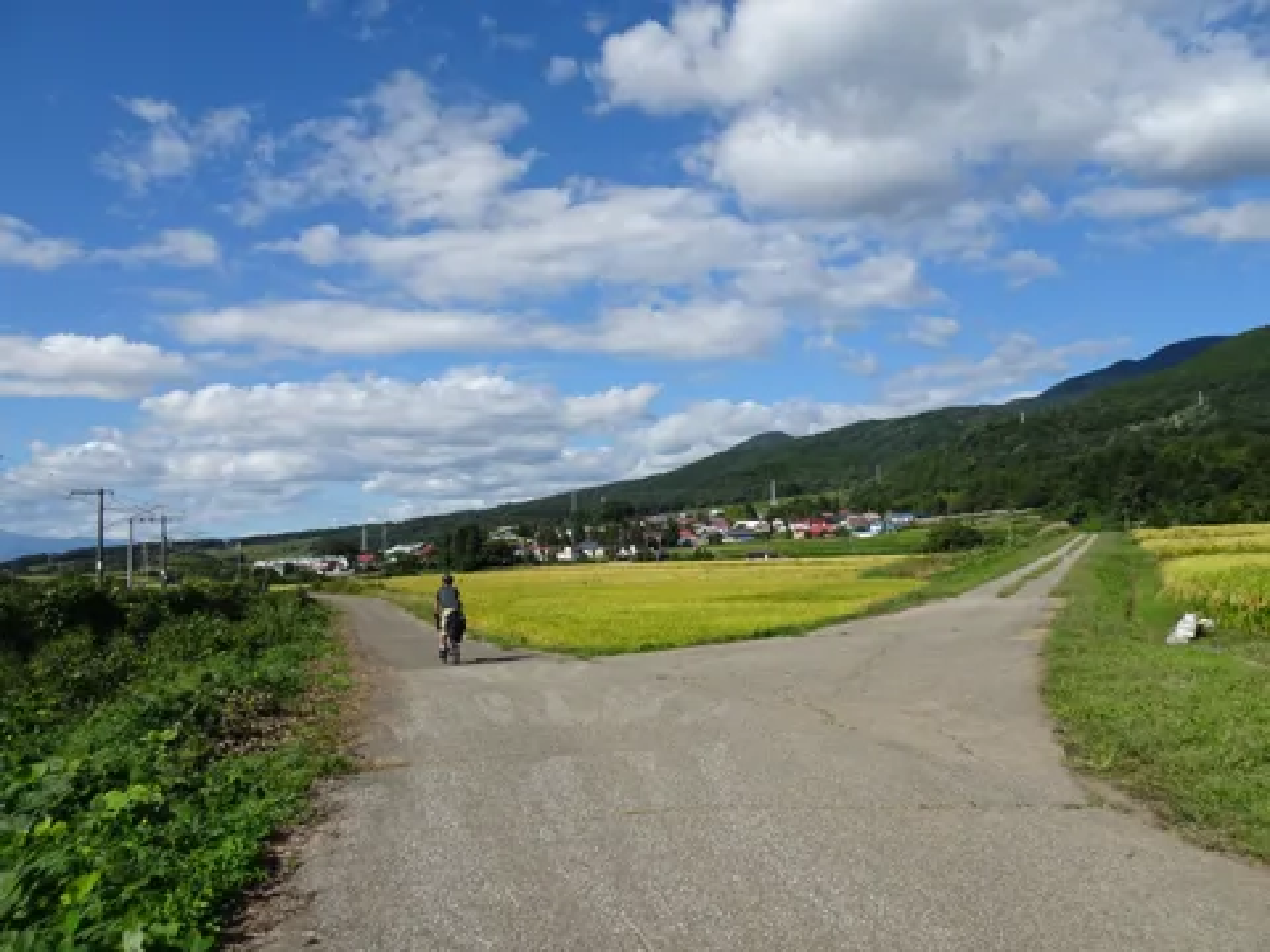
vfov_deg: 56.8
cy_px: 476
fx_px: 881
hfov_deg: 71.6
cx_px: 635
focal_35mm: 24
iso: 80
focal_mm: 4.1
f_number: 3.5
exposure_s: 1/1250
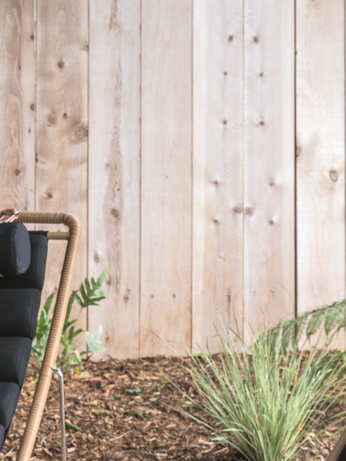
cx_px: -110
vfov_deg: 12.8
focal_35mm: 154
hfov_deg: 9.5
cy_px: 210
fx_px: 2053
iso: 160
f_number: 7.1
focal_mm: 45
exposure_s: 1/50
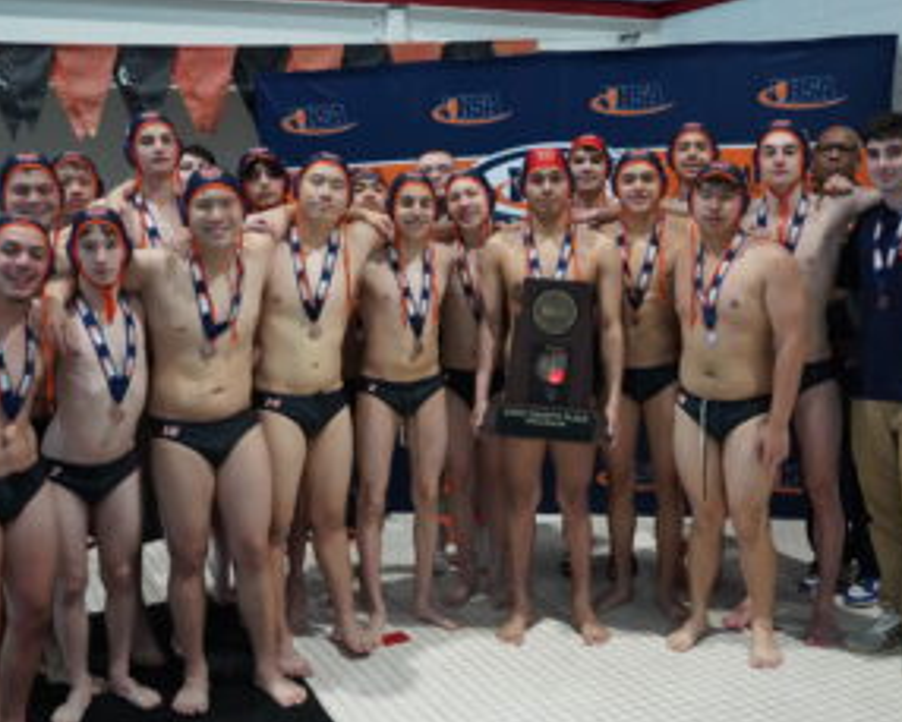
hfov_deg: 44.8
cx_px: 456
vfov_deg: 36.5
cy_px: 381
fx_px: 1095
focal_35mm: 41
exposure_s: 1/2000
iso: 12800
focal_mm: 32
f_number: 3.2
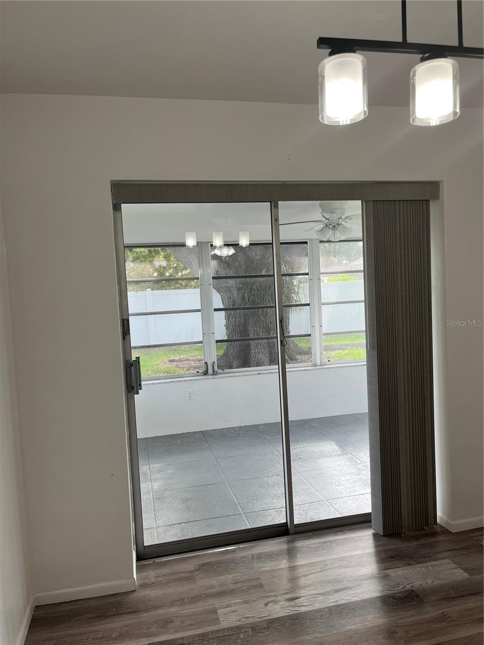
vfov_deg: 67.3
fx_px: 485
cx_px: 242
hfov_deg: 53.1
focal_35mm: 26
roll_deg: +2.4
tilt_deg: -3.6
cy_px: 322
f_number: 1.6
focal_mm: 5.1
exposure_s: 1/120
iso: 50
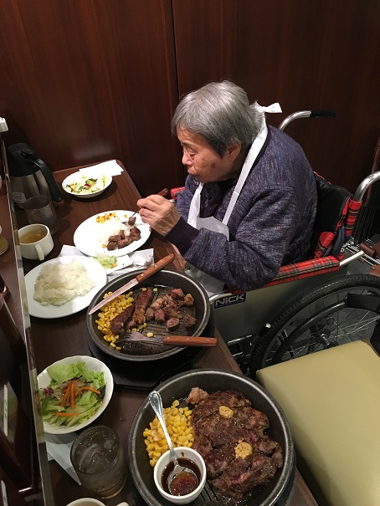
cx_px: 190
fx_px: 424
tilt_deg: -39.8
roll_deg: +4.1
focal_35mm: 29
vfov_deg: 61.6
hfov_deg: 48.2
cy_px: 253
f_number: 2.2
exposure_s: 1/30
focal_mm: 4.15
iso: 200
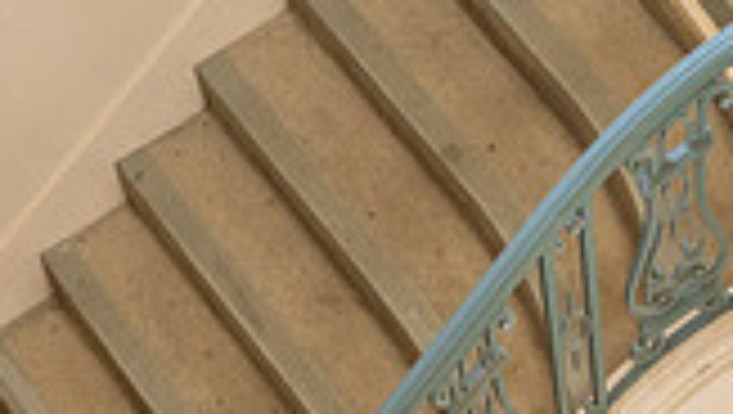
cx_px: 630
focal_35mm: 104
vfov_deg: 10.1
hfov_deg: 20.2
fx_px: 2023
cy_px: 1004
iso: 1000
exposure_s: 1/200
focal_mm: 24
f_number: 2.8
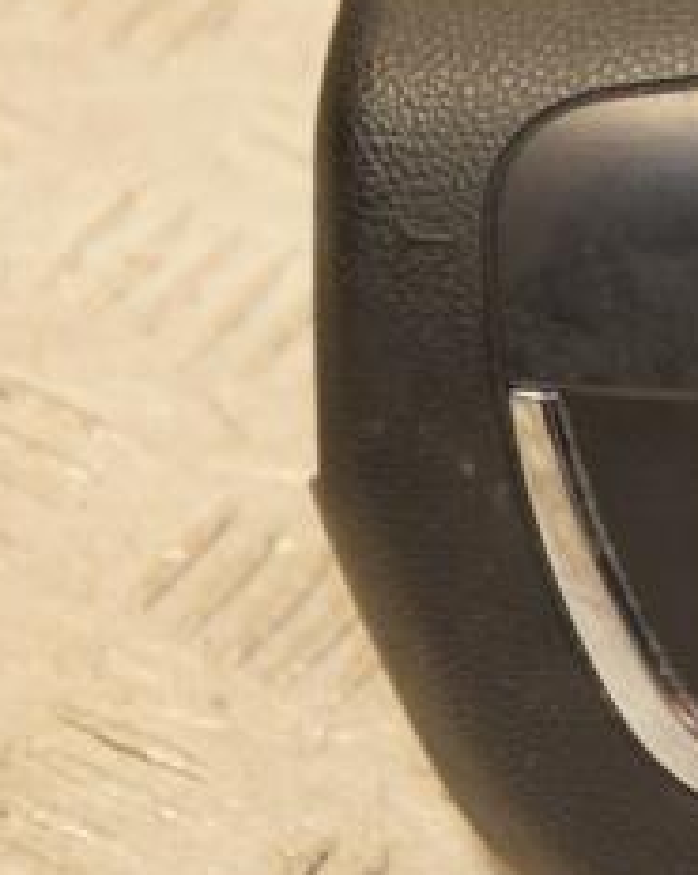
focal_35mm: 273
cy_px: 343
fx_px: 7069
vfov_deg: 7.1
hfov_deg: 5.6
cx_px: 1098
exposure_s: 1/100
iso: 800
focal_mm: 75
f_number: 5.3
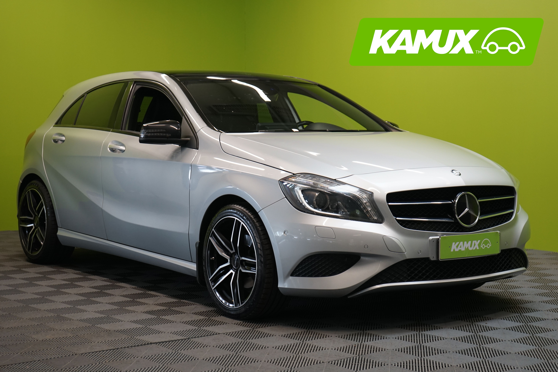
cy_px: 186
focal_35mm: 67
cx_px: 279
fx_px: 1038
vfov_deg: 20.3
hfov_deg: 30.1
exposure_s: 1/30
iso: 800
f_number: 5.6
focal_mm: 67
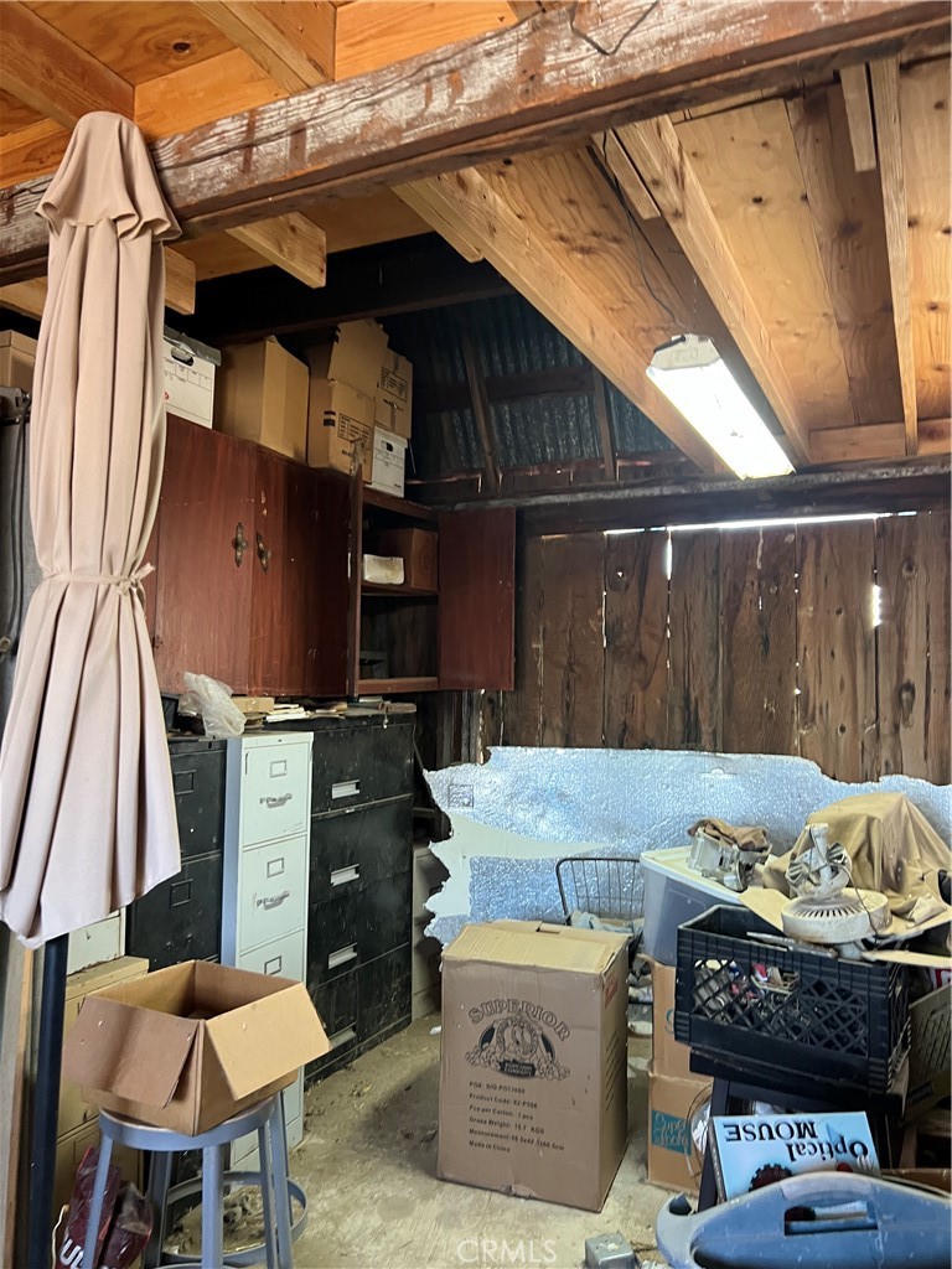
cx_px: 476
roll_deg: -1.5
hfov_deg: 53.1
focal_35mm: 26
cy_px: 634
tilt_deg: +2.1
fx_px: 953
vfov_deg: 67.3
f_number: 1.5
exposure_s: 1/60
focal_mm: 5.7
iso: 250
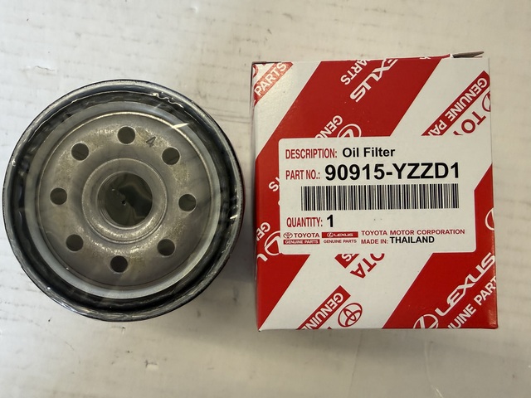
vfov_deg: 56.8
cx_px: 266
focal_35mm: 24
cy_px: 199
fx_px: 368
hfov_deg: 71.6
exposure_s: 1/120
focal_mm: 2.22
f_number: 2.2
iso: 160
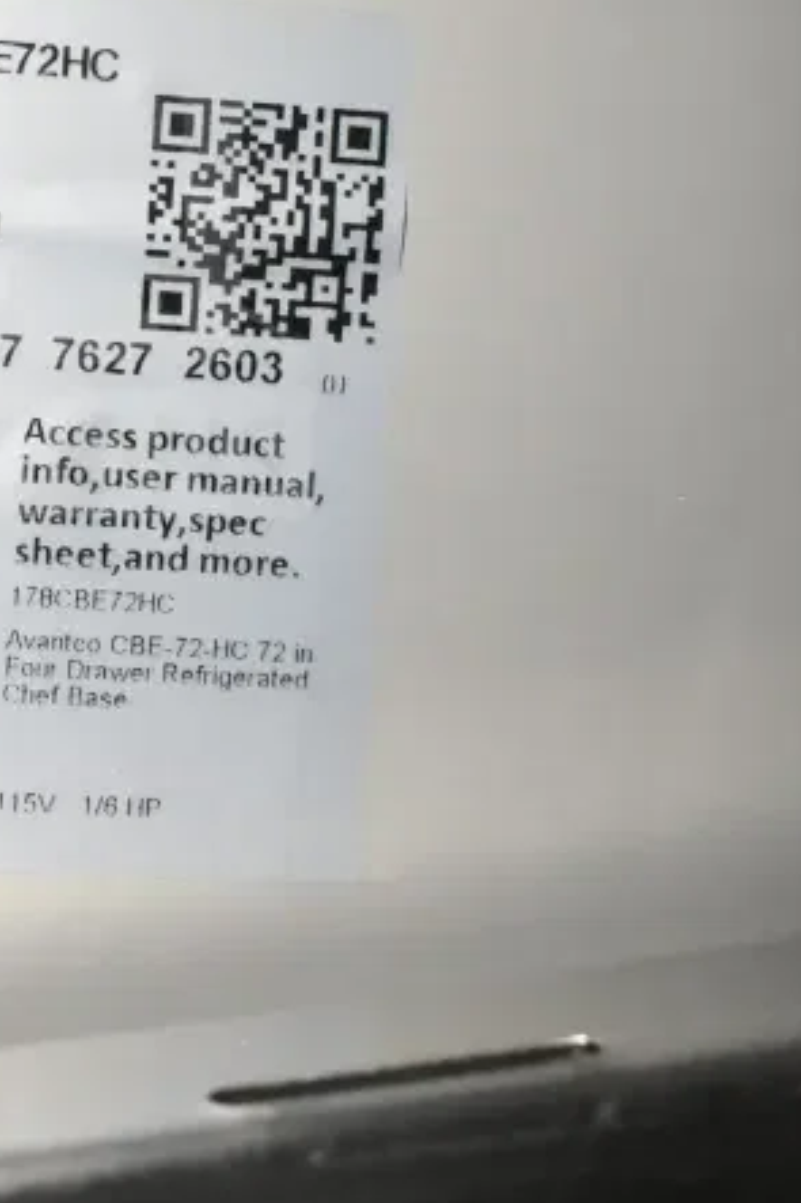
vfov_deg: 30.4
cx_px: 5
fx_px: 2172
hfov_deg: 20.3
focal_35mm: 65
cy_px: 301
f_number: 3.8
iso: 4000
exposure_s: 1/30
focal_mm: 21
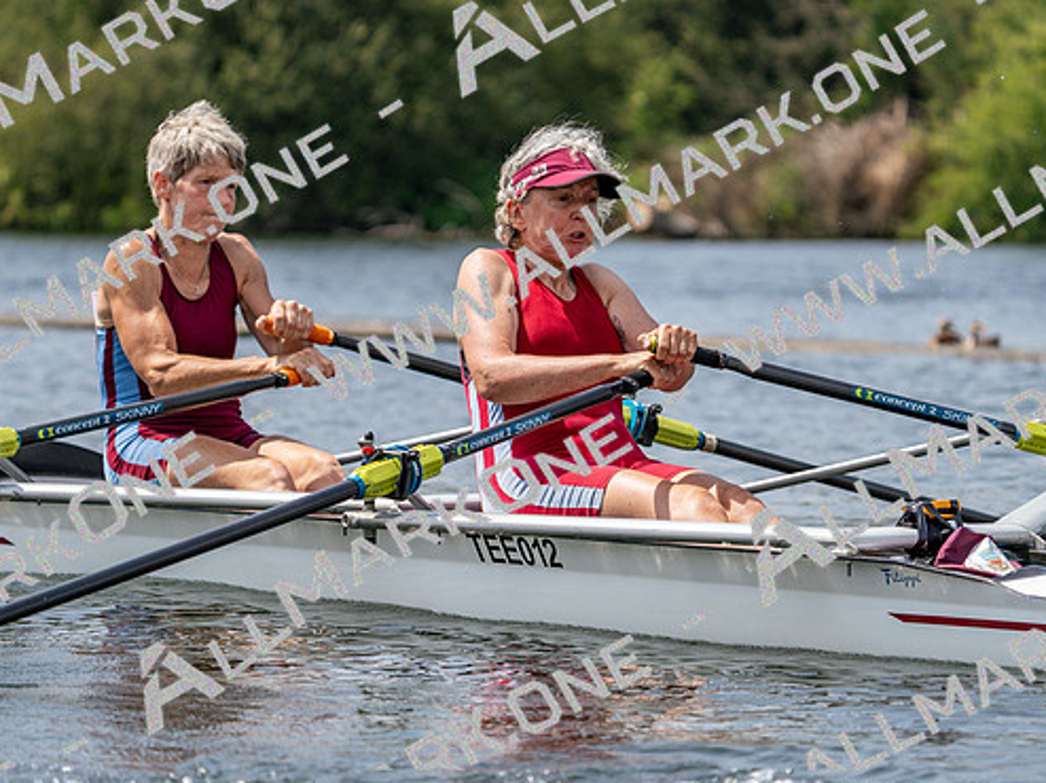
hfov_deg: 8.8
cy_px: 407
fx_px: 6826
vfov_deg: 6.6
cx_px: 570
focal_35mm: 226
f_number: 5.6
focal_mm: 200
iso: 160
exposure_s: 1/1600
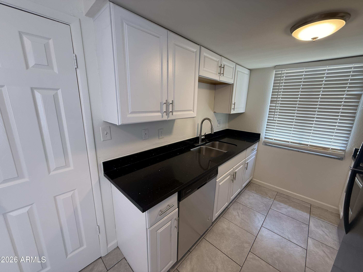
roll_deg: -1.4
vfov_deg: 85.7
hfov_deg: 102.1
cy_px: 136
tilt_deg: -12.2
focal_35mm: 14
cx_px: 182
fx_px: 147
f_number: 2.2
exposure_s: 1/99
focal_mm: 2.22
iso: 160
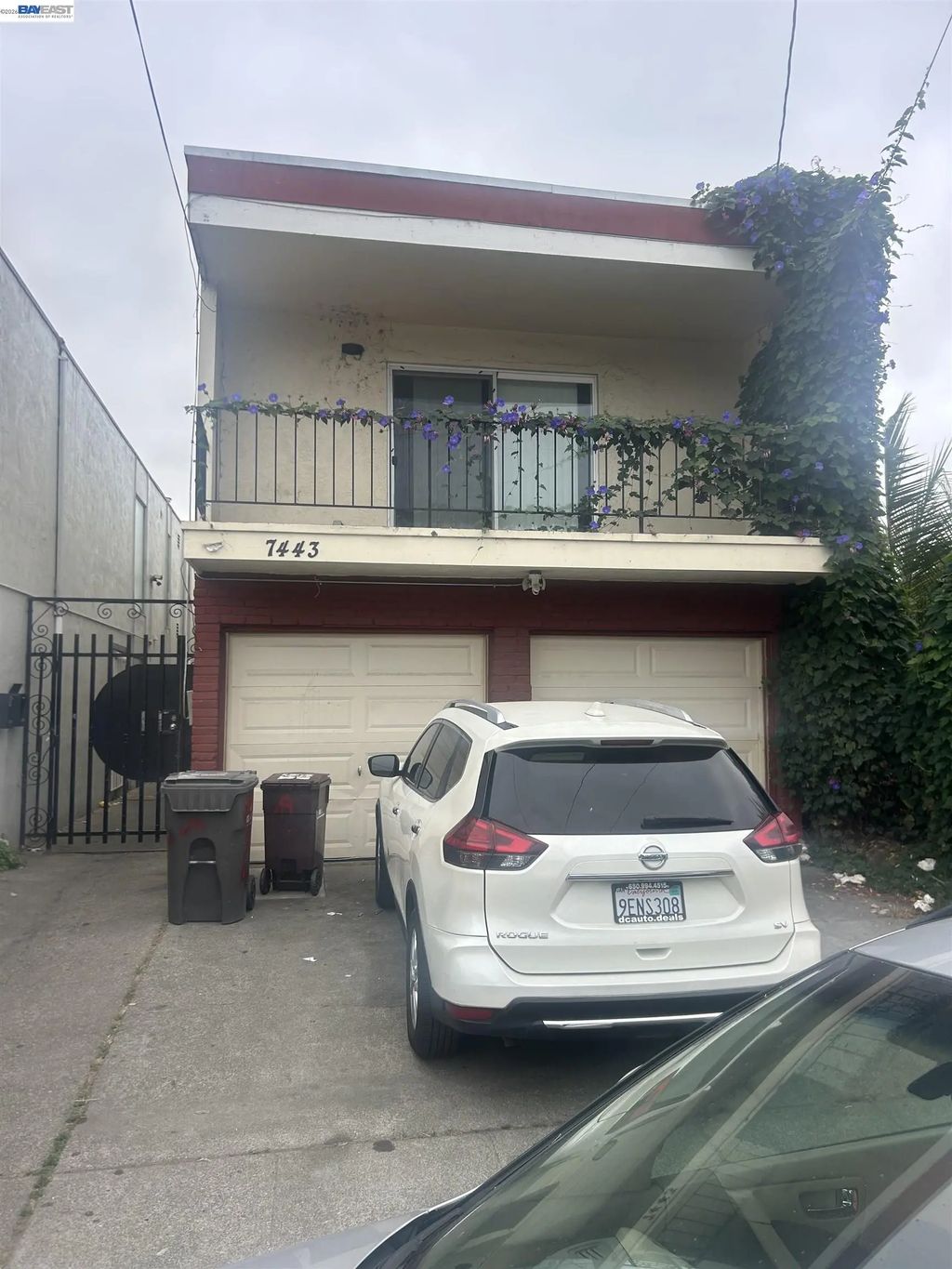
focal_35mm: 26
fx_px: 953
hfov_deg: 53.1
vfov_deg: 67.3
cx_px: 476
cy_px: 634
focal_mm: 5.7
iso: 50
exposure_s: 1/2457
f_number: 1.5
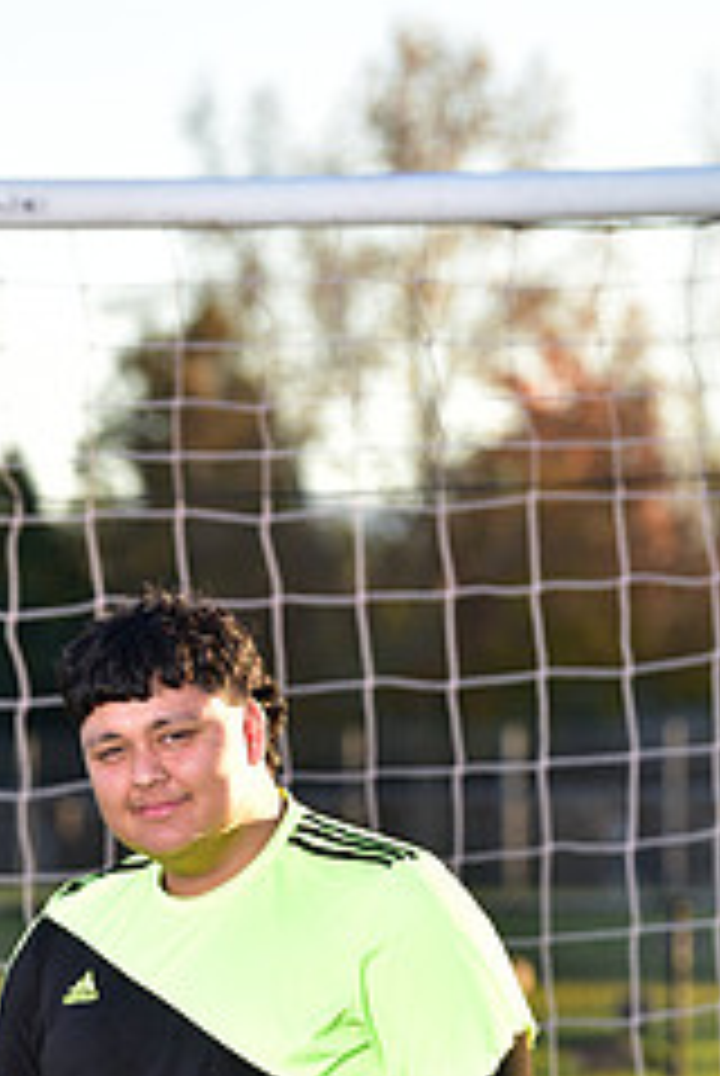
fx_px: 9781
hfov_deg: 4.2
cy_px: 1229
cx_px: 277
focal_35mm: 327
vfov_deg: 6.3
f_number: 4.5
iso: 160
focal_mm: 135
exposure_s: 1/250
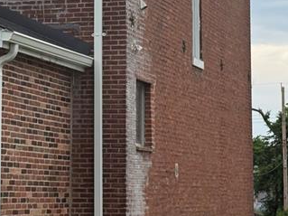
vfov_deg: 9.5
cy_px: -20
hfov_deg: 12.8
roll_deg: -0.3
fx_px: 1281
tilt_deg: +9.2
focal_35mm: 154
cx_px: 88
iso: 64
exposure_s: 1/2667
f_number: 1.78
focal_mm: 6.76
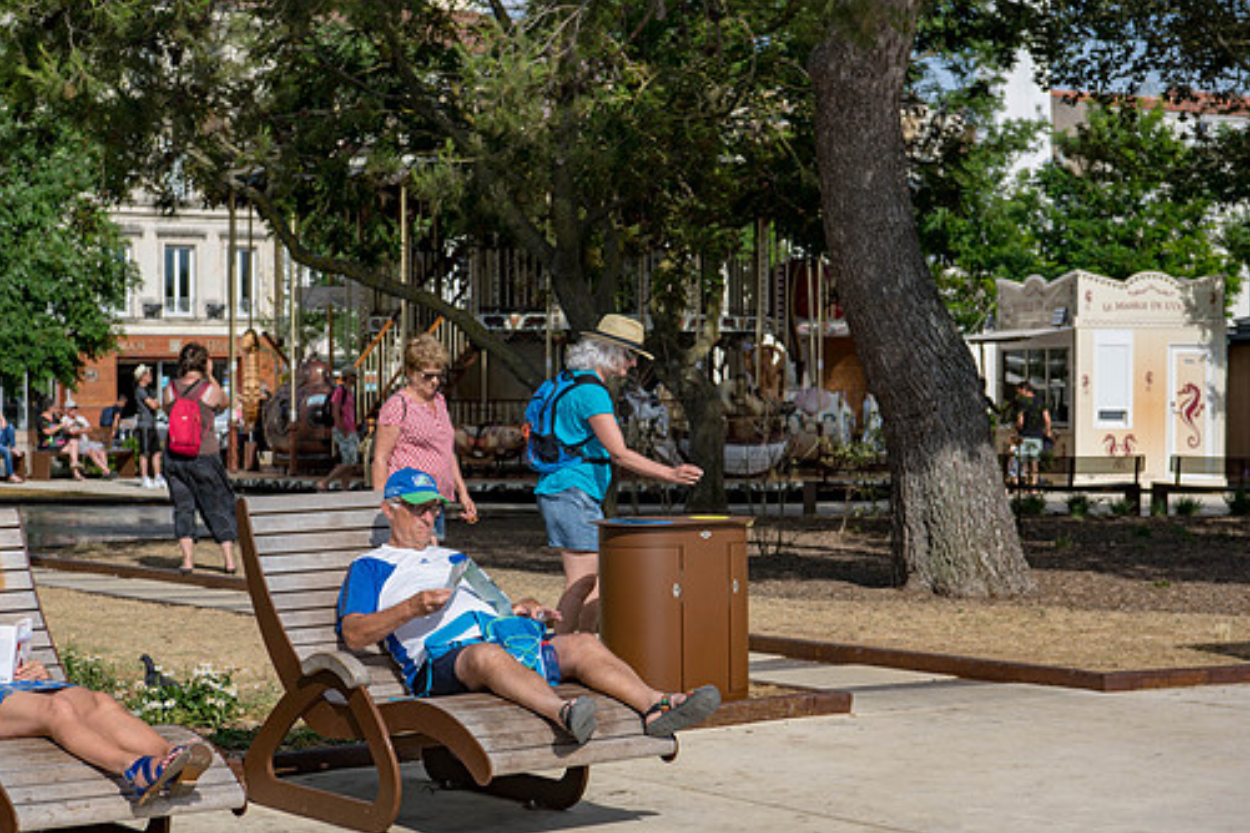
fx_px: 2812
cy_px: 478
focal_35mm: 81
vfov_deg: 16.8
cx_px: 539
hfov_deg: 25.0
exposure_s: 1/640
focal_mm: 70
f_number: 6.3
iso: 64
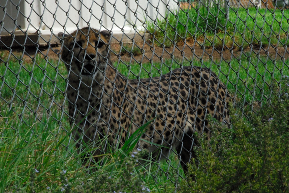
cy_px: 96
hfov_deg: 6.9
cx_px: 144
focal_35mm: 300
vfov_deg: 4.6
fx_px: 2410
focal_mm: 200
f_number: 32
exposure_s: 1/125
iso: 1600
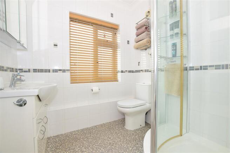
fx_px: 96
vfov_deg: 77.3
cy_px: 76
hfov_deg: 100.4
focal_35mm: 15
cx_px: 115
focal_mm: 10
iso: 400
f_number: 8
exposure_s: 1/200
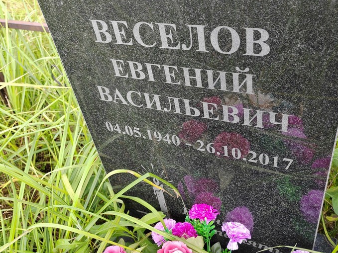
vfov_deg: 42.8
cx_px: 183
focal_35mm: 33
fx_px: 322
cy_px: 108
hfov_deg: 55.3
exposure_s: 1/300
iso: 100
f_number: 1.9
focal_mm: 5.52
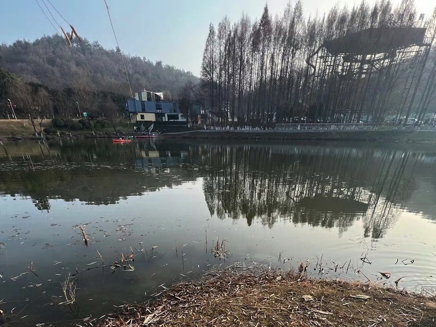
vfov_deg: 85.6
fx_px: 176
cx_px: 212
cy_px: 155
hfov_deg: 102.0
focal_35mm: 14
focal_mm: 1.57
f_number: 1.8
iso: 32
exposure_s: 1/401
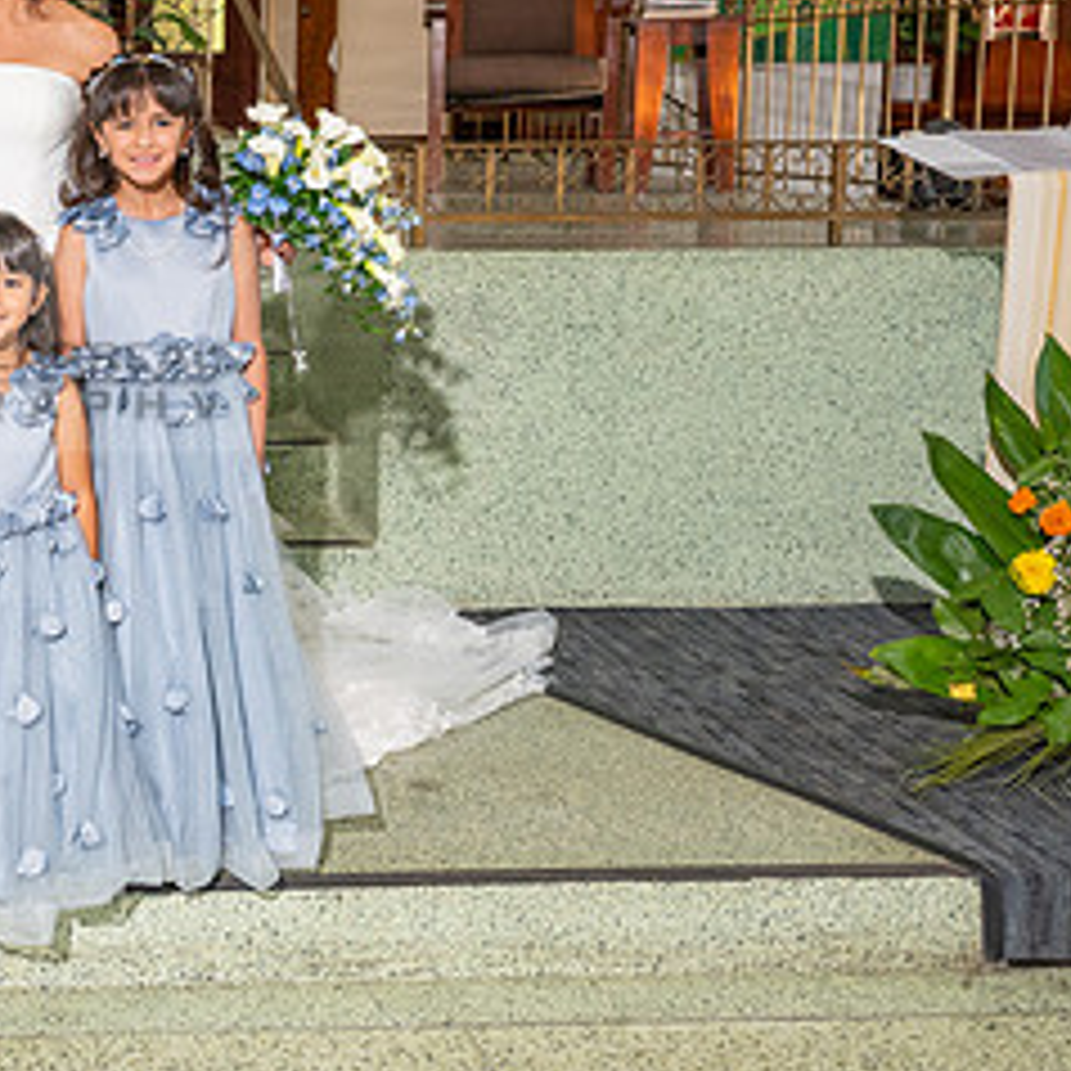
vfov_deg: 30.8
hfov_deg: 28.2
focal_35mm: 55
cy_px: 344
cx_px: -122
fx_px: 1925
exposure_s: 1/160
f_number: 5
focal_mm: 26.5
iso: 800
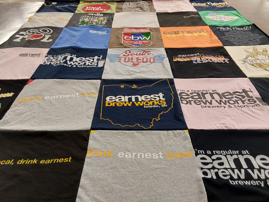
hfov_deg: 63.4
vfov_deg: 49.7
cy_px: 101
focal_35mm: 28
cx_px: 134
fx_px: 218
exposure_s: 1/60
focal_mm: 2.91
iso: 125
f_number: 1.9
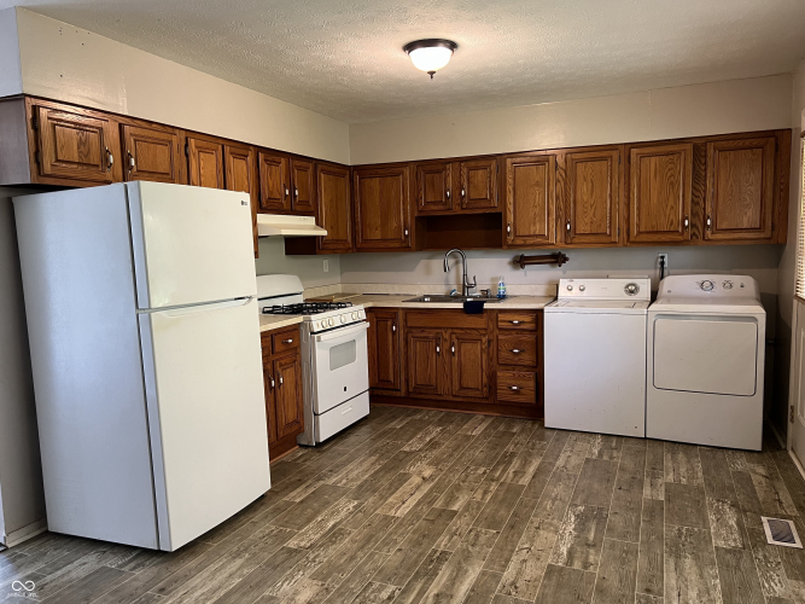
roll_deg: +1.9
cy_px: 302
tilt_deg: -6.4
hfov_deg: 67.3
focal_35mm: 26
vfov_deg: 53.0
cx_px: 402
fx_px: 605
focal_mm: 5.7
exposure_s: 1/60
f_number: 1.5
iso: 125
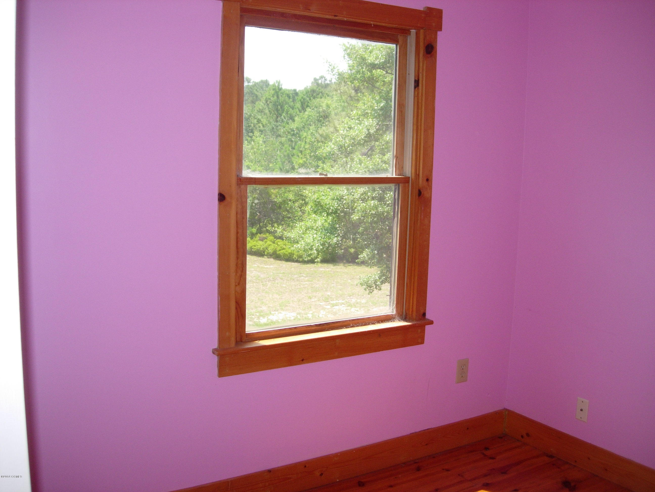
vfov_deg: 37.7
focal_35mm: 38
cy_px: 246
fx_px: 719
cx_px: 328
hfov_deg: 49.0
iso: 79
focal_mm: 7.8
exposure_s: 1/242
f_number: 2.8
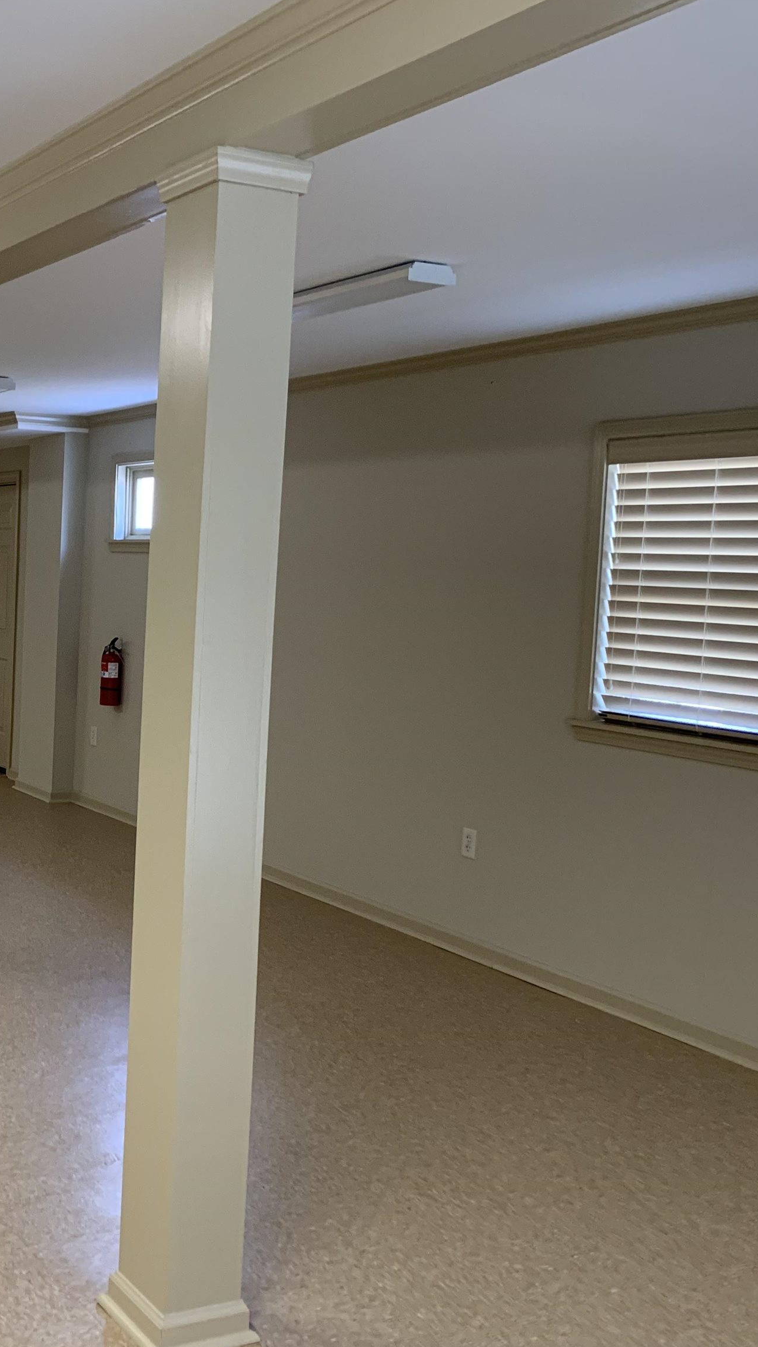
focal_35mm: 38
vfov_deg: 52.8
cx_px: -6
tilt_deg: -5.4
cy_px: 674
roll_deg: -1.4
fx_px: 1358
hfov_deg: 29.1
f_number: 1.8
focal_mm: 4.25
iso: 100
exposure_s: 1/60
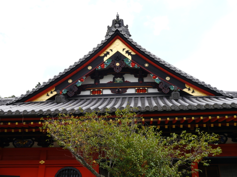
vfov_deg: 32.9
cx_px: 118
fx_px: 301
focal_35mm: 44
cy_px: 88
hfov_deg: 42.9
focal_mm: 22
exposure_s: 1/250
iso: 160
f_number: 7.1
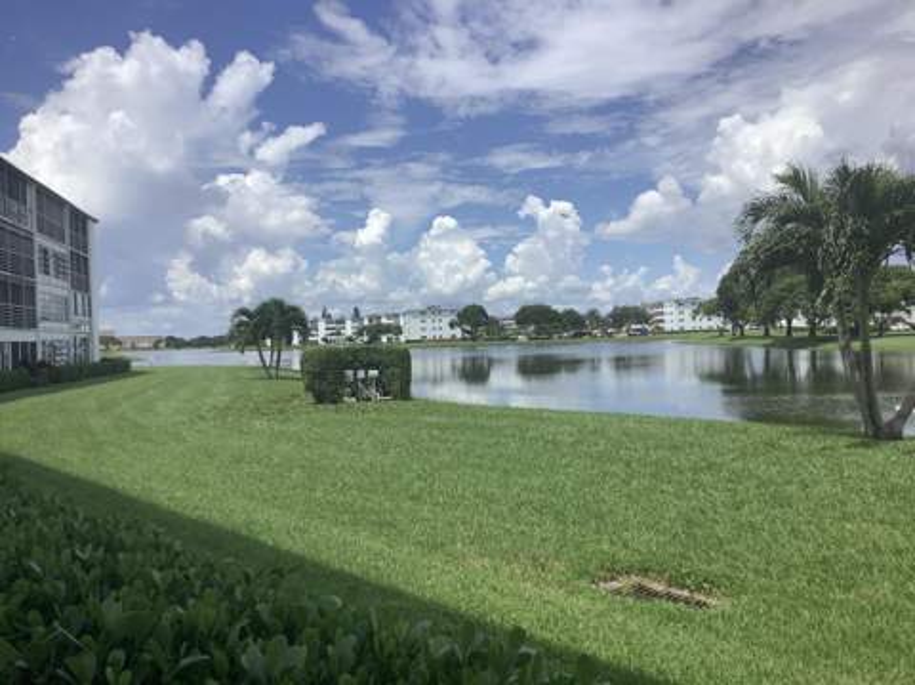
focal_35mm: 31
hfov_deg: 58.4
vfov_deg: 45.4
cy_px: 342
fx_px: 819
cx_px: 458
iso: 25
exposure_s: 1/2551
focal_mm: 3.3
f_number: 2.4
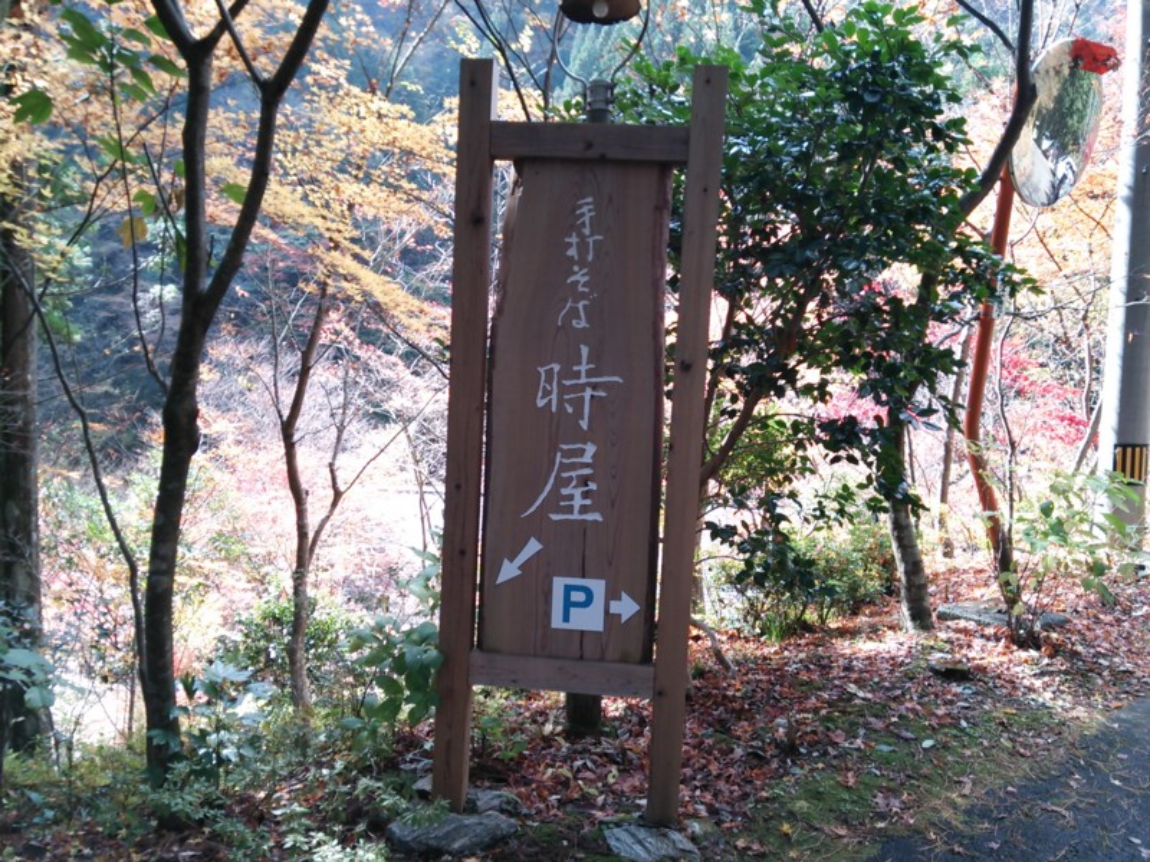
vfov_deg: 49.7
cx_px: 575
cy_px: 431
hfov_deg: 63.4
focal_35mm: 28
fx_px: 930
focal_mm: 4.21
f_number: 2.5
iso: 40
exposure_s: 1/60
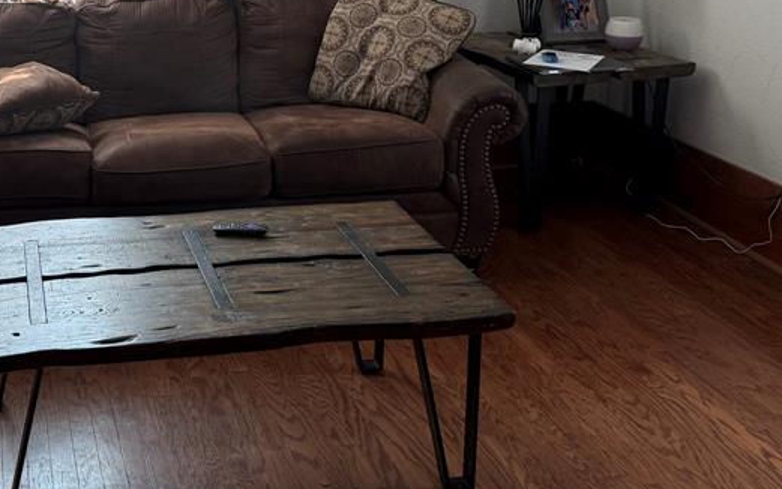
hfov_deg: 38.6
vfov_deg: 24.9
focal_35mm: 50
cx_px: 146
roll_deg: +0.0
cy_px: 27
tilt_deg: -10.4
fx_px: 1066
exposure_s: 1/121
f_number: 1.78
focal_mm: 6.76
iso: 100
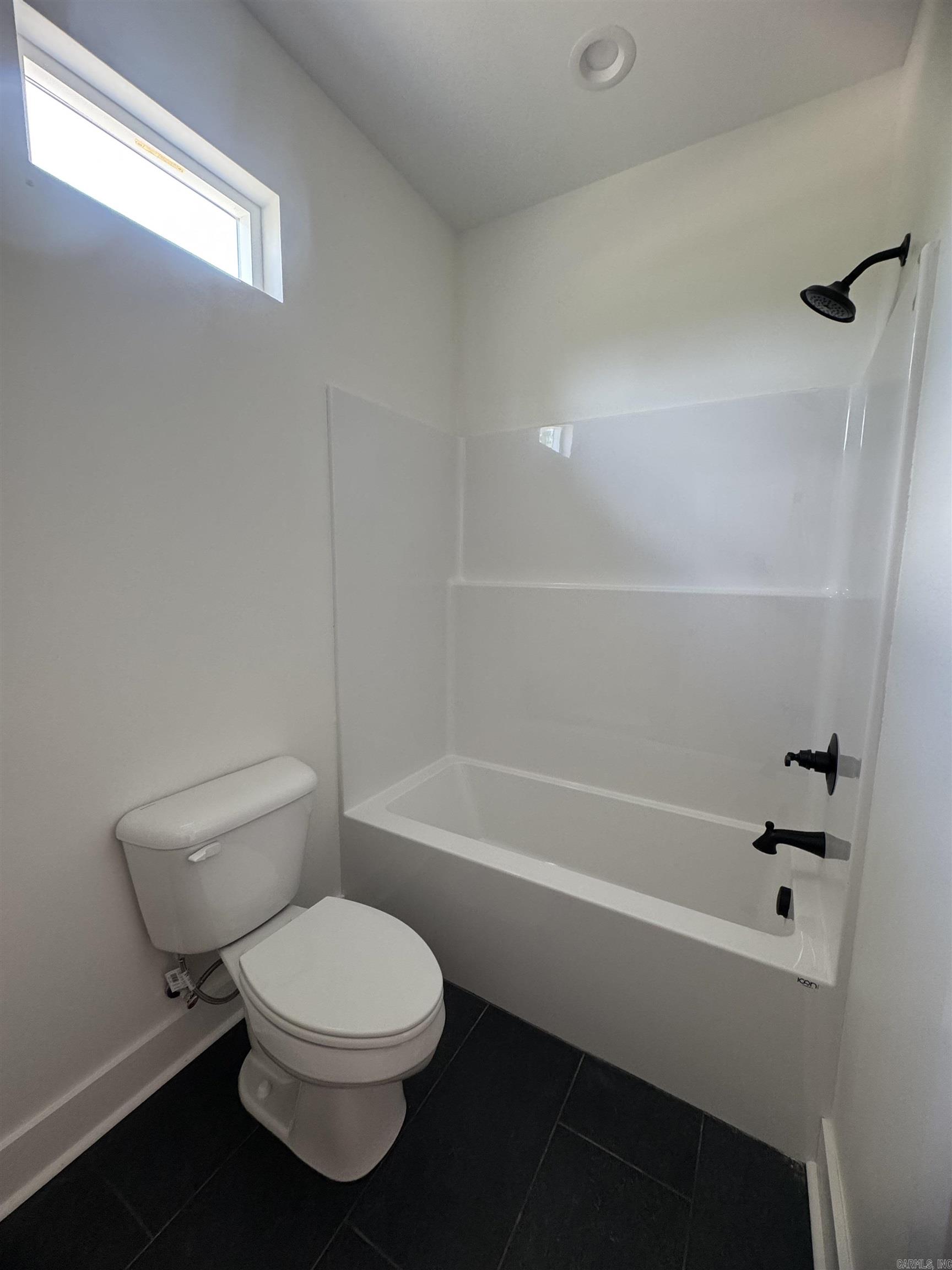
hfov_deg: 85.7
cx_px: 476
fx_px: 513
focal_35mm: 14
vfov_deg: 102.1
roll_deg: -0.6
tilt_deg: -7.5
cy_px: 635
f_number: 2.2
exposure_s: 1/60
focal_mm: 2.22
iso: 250
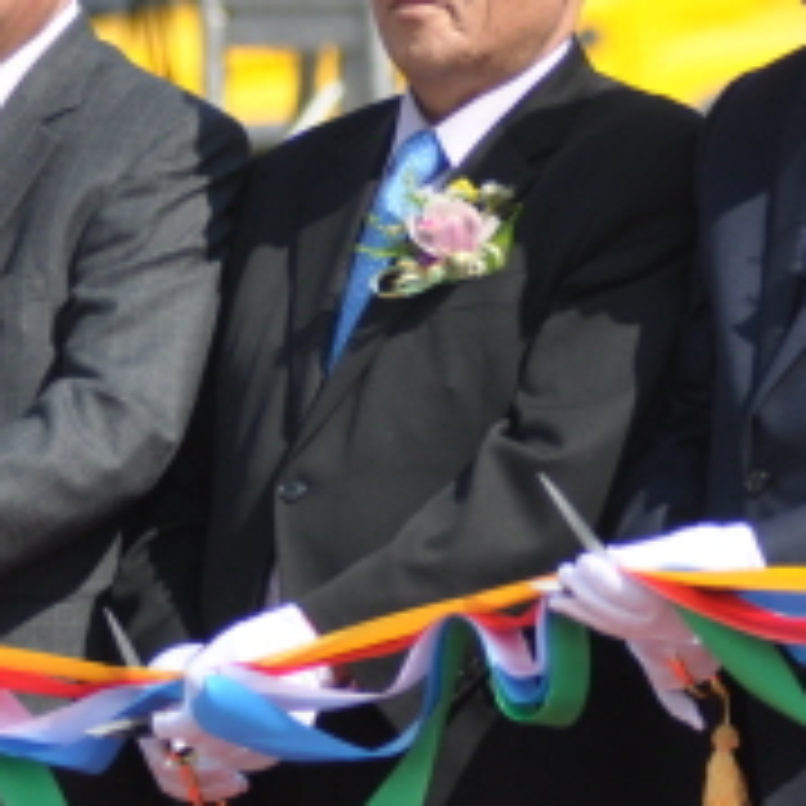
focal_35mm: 527
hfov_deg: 3.3
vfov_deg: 3.3
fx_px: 13883
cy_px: 47
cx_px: 1162
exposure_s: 1/2500
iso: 200
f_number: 2.8
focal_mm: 116
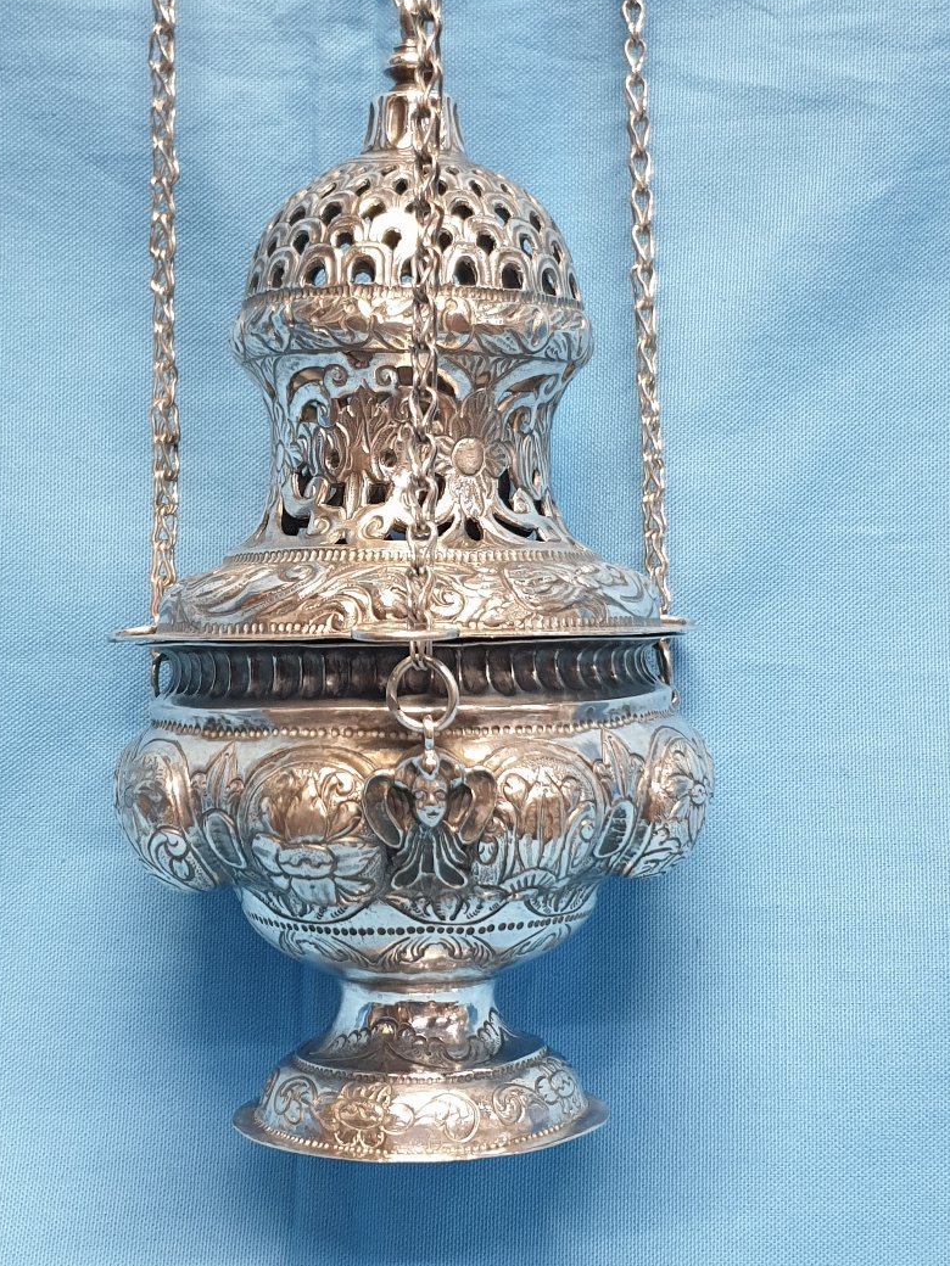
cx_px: 458
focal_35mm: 30
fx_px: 1098
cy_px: 544
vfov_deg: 59.7
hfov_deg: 46.8
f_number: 2.4
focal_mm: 4.3
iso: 200
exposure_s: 1/50
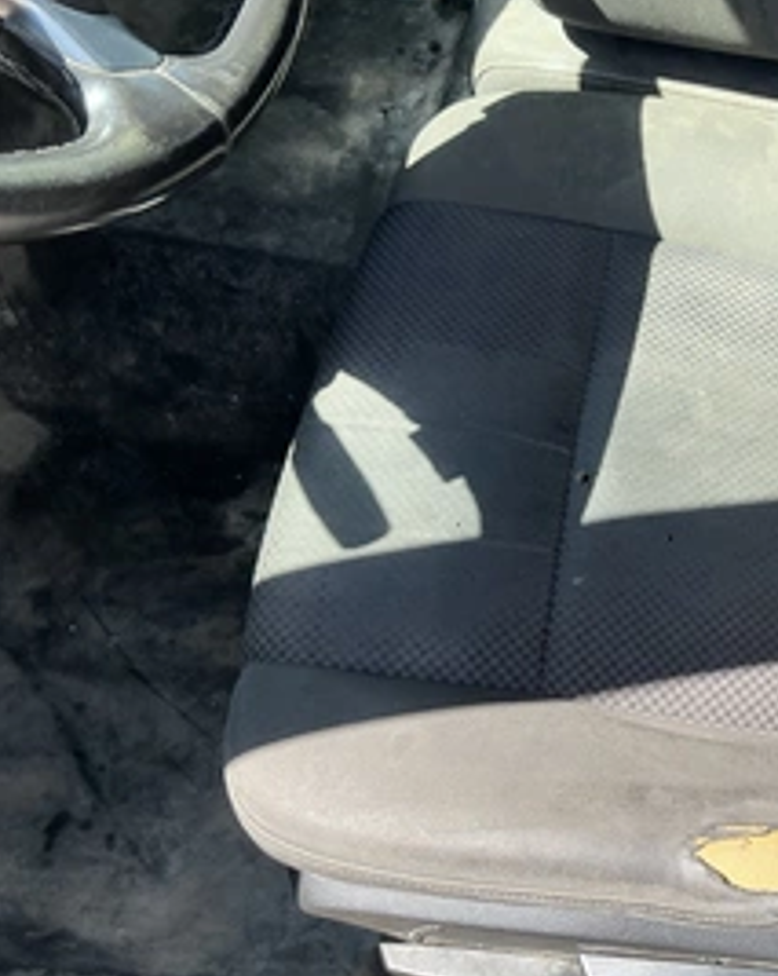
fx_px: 1182
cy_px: 501
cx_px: 723
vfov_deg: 44.8
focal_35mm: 41
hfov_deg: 34.1
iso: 25
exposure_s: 1/207
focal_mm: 3
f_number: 1.8
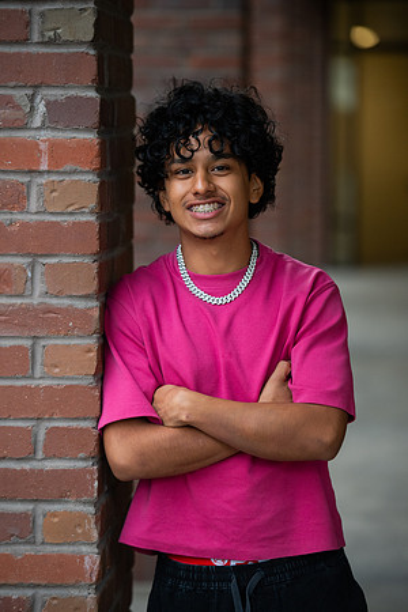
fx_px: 2295
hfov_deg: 10.2
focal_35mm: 135
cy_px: 306
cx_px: 204
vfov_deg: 15.2
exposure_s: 1/250
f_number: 2.8
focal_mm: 135
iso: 1250
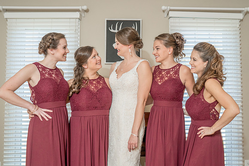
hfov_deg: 49.7
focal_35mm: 39
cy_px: 77
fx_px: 268
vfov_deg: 34.4
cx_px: 134
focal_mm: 35
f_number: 5.6
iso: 2000
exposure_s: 1/100
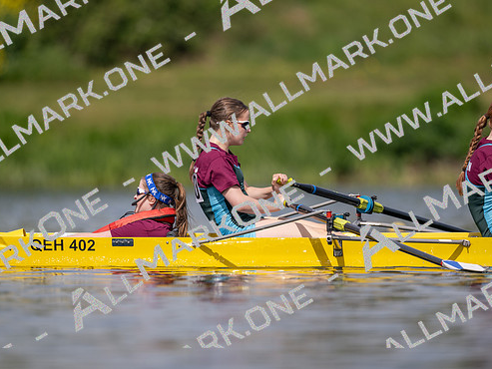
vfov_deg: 2.2
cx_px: 274
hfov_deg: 2.9
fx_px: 9653
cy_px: 177
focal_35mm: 679
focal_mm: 600
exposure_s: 1/2500
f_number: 4
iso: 200
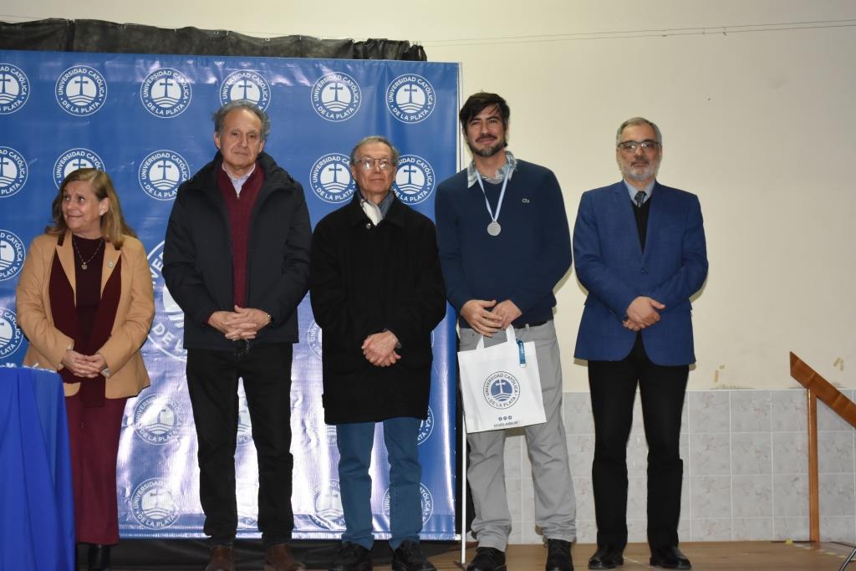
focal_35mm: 72
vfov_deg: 18.9
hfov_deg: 28.1
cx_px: 428
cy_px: 286
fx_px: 1712
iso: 1600
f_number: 8
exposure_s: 1/60
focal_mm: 48
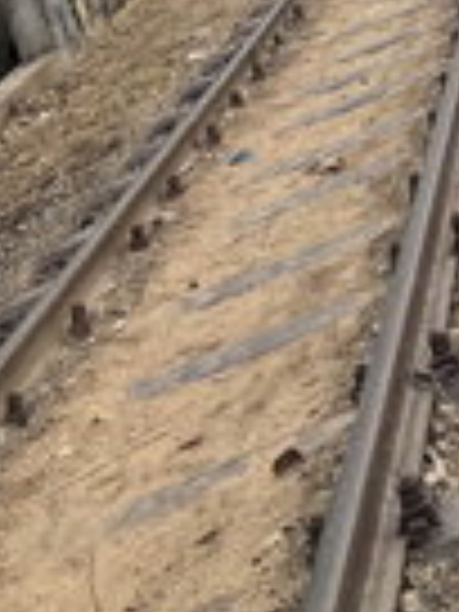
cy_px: -547
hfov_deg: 14.7
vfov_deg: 16.3
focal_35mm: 98
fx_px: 1733
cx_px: 526
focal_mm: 5.1
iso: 32
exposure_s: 1/3257
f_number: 1.6
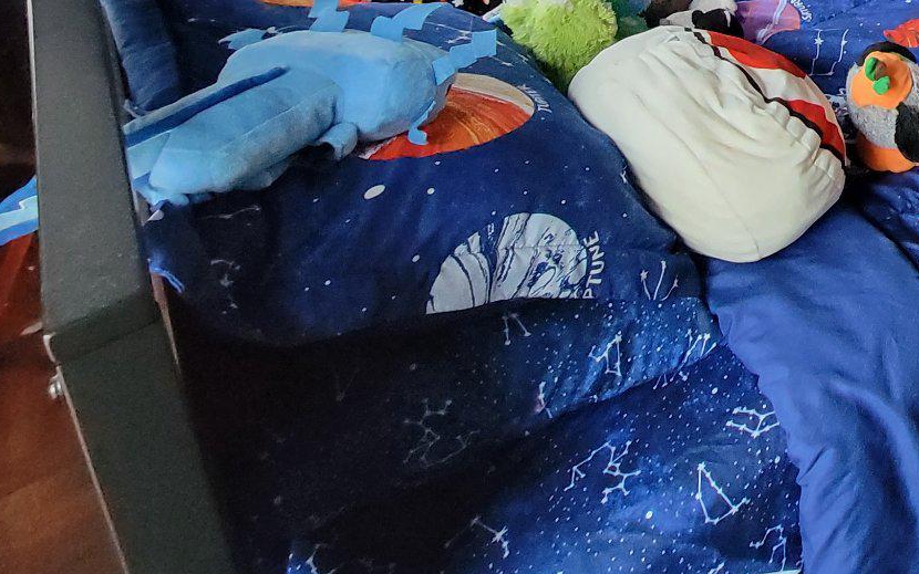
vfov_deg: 28.2
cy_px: -231
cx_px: 1111
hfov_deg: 39.8
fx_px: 852
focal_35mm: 34
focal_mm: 2.2
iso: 800
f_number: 2.2
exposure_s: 1/24
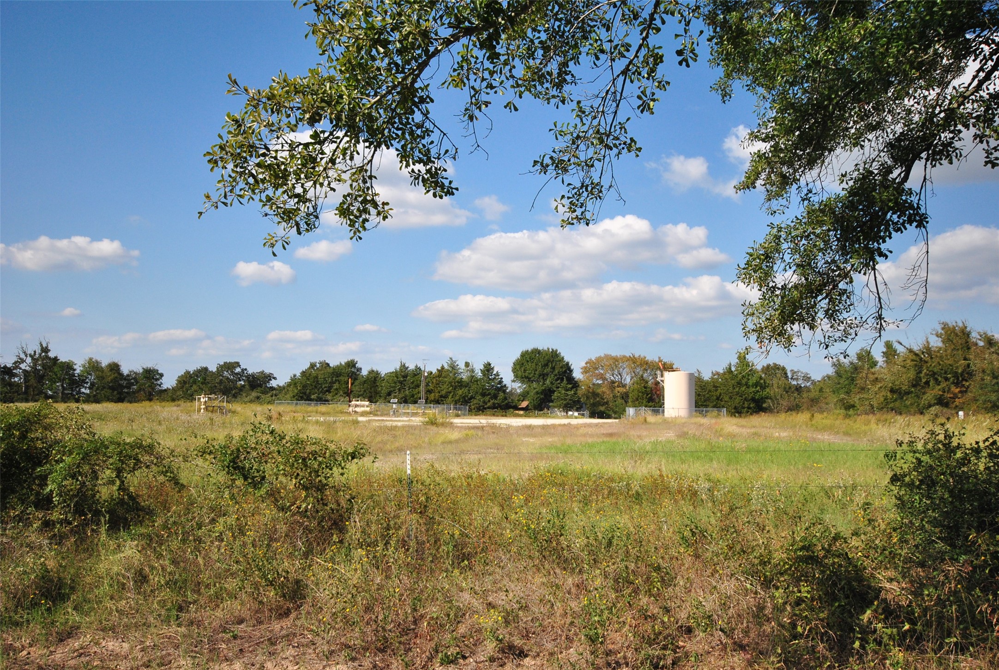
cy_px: 335
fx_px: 834
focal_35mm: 30
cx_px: 500
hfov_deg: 61.8
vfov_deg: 43.8
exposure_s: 1/2500
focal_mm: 20
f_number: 5.6
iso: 400
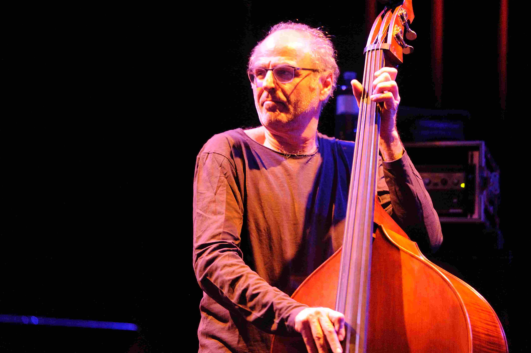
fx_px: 2653
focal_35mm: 180
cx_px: 266
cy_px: 176
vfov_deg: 7.6
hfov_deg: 11.4
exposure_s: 1/125
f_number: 2.8
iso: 6400
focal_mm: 180
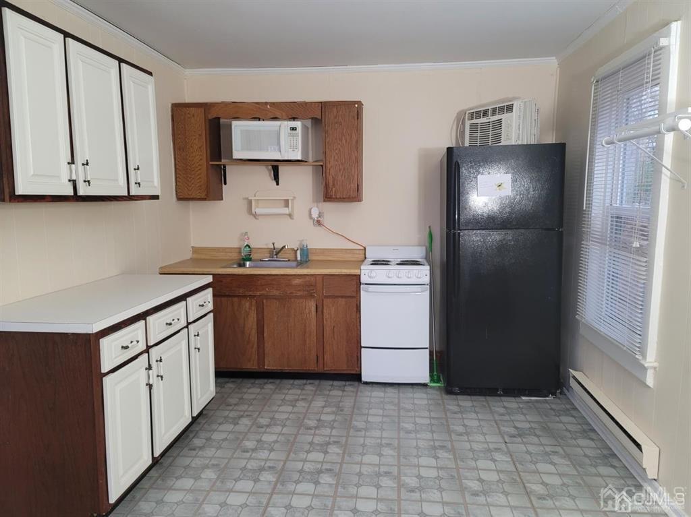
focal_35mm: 25
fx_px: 499
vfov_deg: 54.8
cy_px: 258
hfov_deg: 69.4
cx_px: 346
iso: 500
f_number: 1.8
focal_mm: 7
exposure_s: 1/39
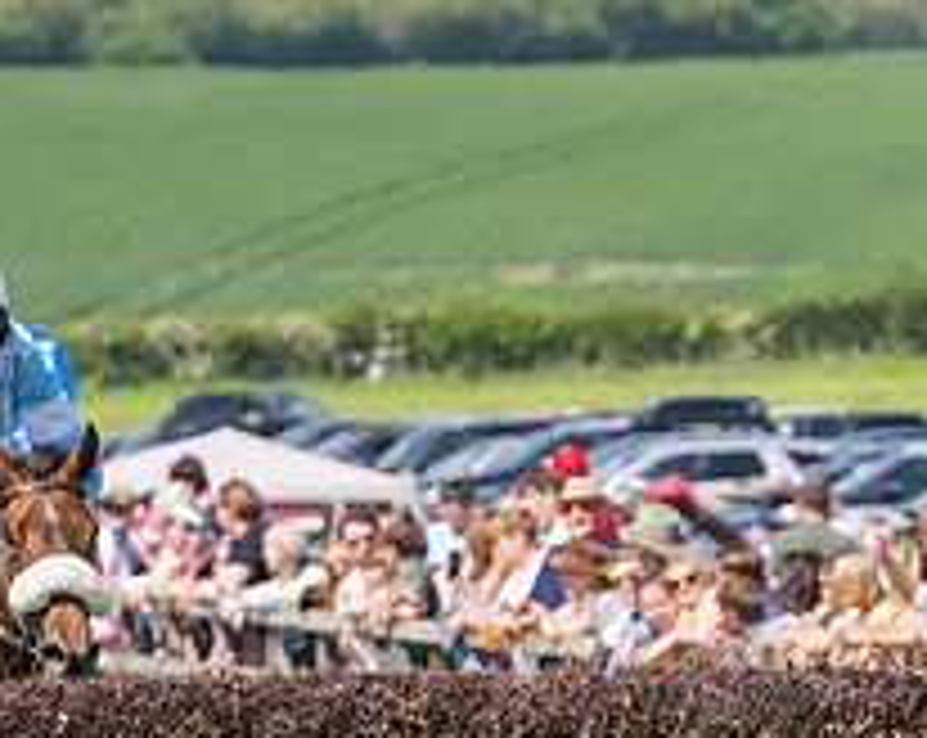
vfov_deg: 2.2
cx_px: -342
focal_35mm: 714
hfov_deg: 2.7
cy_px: 513
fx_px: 19552
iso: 400
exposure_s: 1/2500
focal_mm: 140
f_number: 4
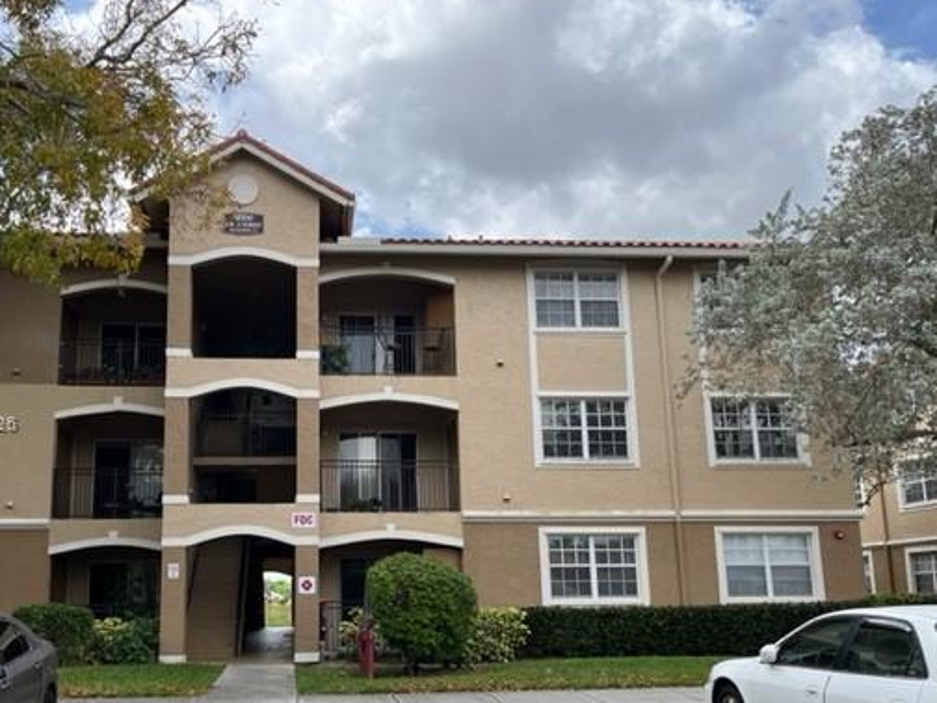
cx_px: 357
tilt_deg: +9.9
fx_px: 893
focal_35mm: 33
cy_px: 424
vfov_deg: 42.7
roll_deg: +0.4
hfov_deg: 54.8
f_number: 1.6
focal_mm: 5.1
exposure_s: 1/1957
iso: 50
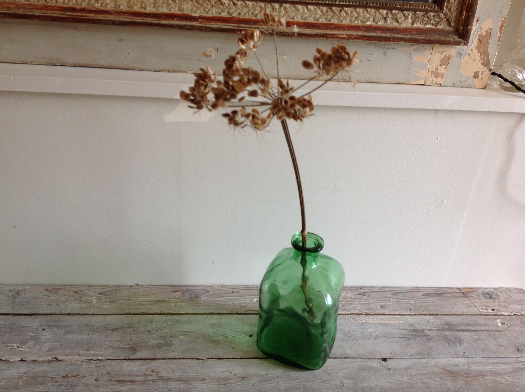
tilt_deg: -28.1
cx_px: 262
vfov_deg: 40.6
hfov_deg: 52.7
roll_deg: -4.3
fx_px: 530
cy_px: 196
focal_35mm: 35
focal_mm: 4.28
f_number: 2.4
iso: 50
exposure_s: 1/17
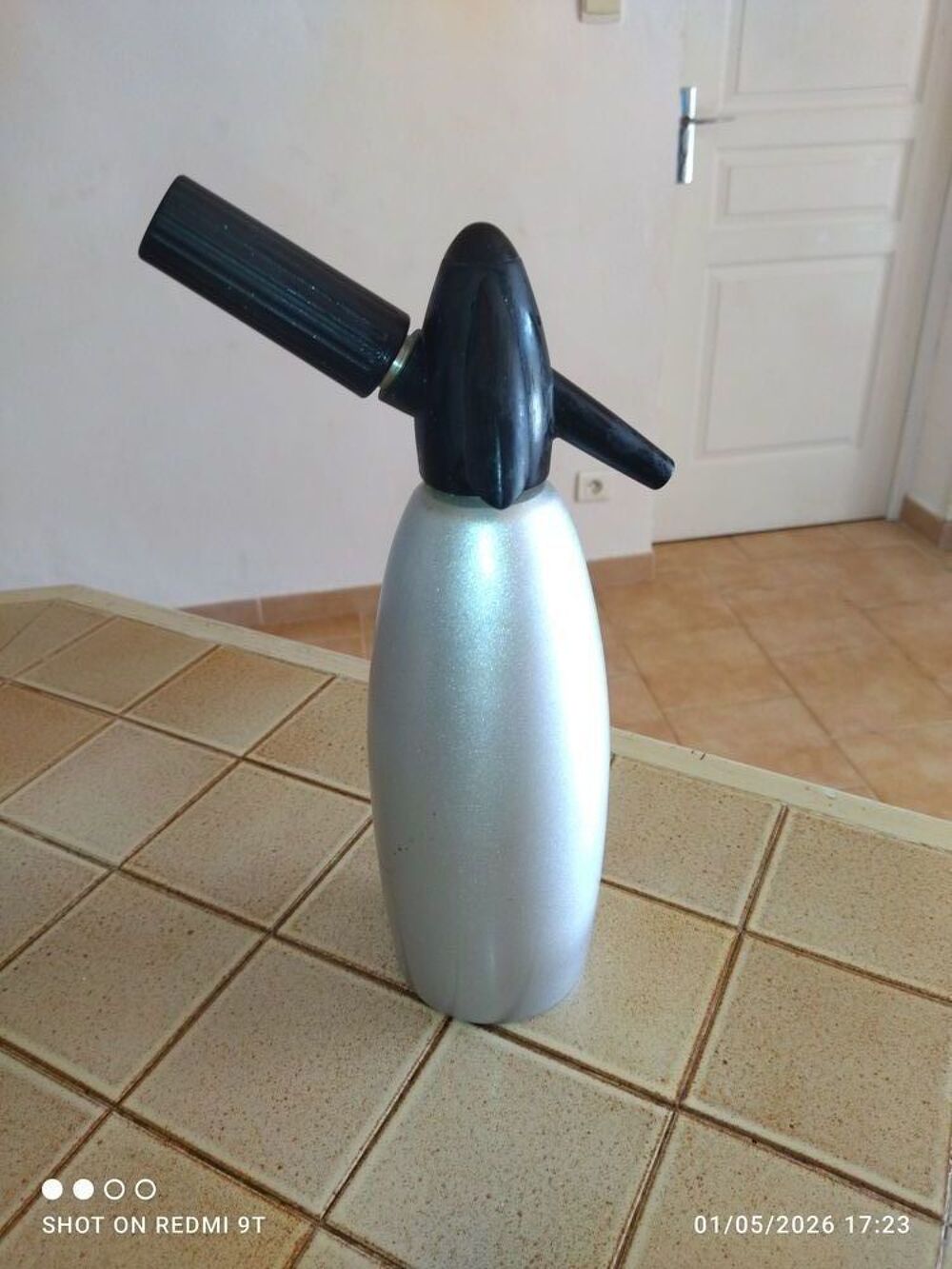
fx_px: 990
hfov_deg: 51.4
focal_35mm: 27
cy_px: 634
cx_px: 476
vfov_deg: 65.3
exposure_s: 1/33
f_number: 1.79
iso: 109
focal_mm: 4.74
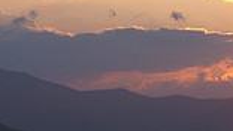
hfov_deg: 7.4
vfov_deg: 4.2
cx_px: 145
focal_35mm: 292
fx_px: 1805
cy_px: 115
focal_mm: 50
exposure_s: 1/125
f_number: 9
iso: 100
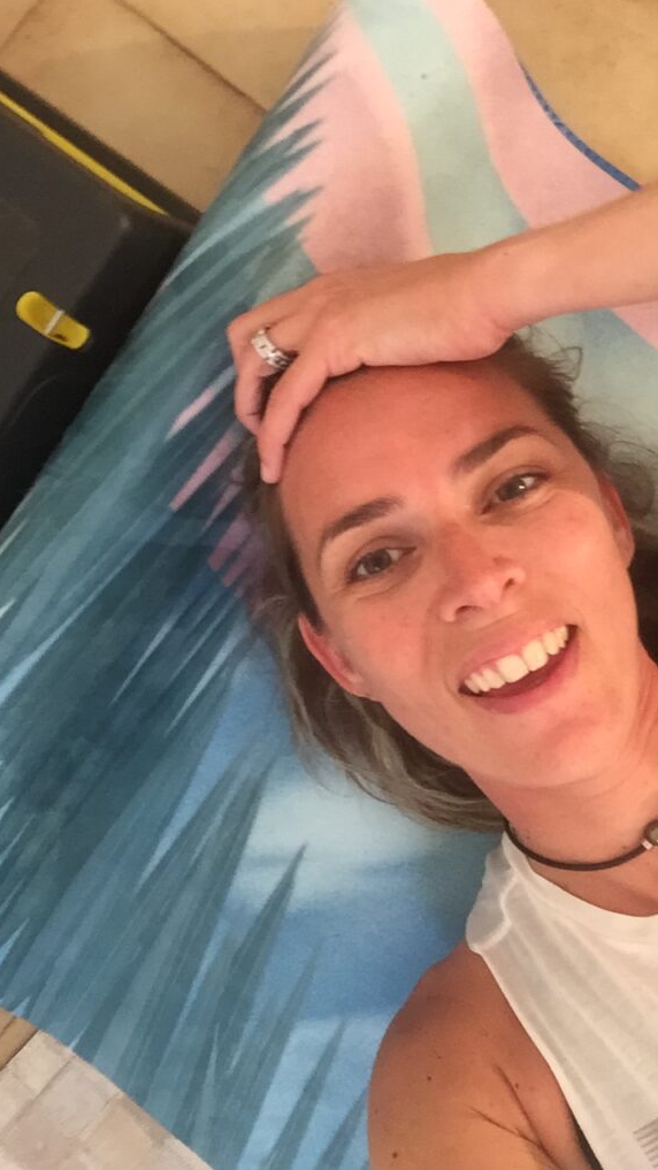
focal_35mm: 34
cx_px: 408
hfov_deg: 34.5
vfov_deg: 58.0
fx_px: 1055
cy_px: 587
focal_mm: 2.65
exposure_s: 1/33
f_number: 2.2
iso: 160
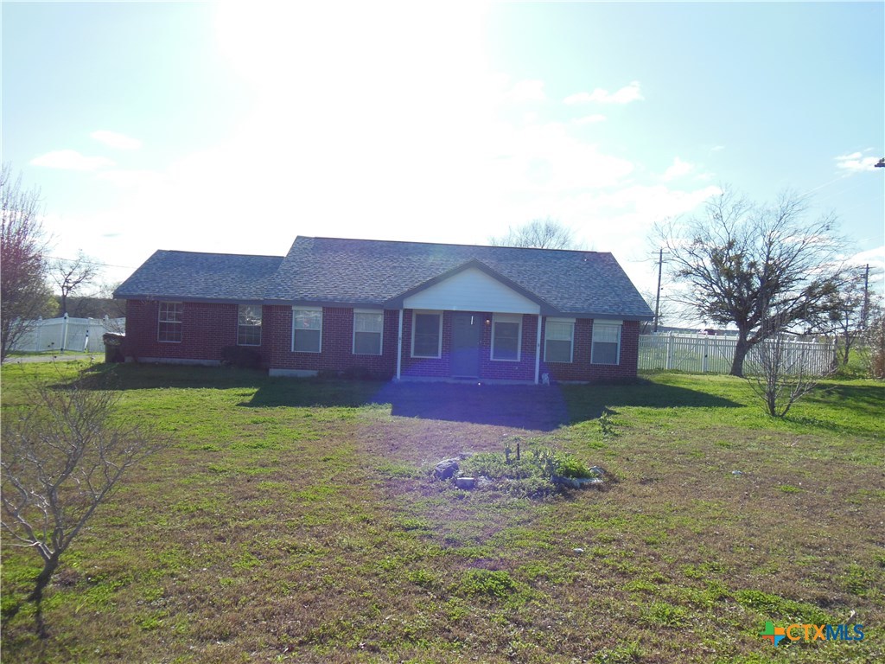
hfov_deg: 69.4
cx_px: 442
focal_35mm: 25
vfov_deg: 54.9
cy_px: 332
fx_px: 639
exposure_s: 1/800
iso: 125
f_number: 3.5
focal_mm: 4.5
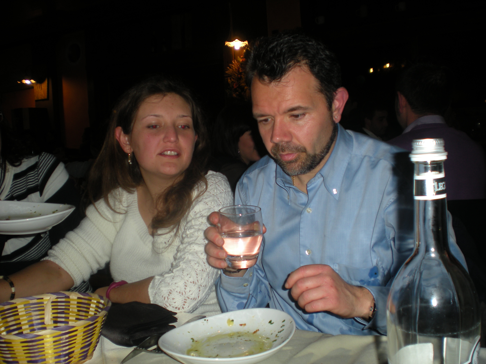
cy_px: 182
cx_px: 243
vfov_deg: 37.7
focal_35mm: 38
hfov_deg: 49.0
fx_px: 534
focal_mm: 6.3
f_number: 3.1
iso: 64
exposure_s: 1/60
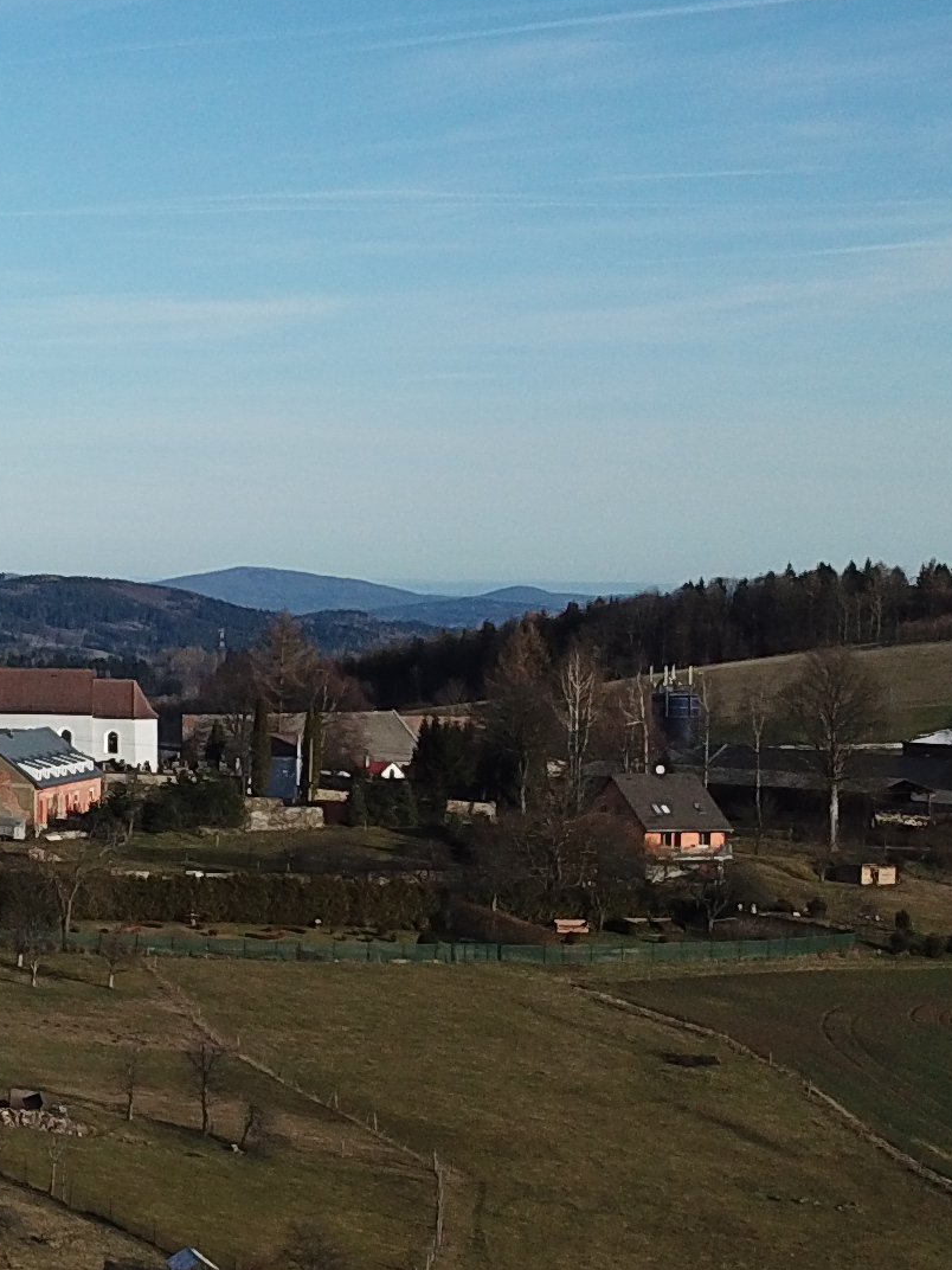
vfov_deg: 20.2
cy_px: 594
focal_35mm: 97
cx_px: -889
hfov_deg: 13.3
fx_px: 3557
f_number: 2.2
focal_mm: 4.73
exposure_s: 1/1912
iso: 100
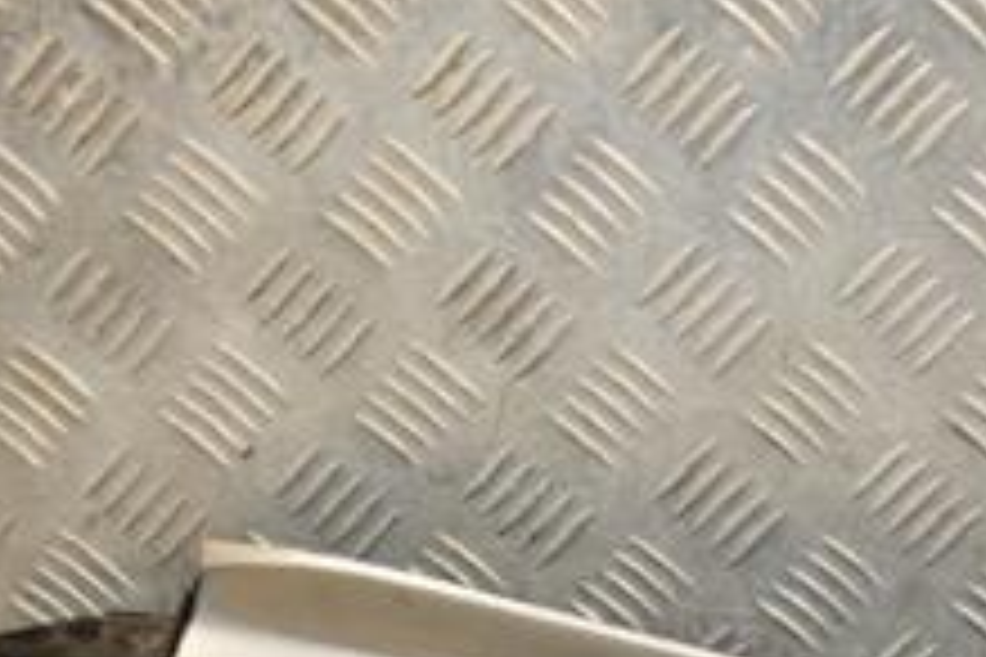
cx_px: 950
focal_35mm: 115
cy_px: 860
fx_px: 3149
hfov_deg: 17.4
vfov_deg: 11.6
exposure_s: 1/200
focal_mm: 28
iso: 800
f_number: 5.6
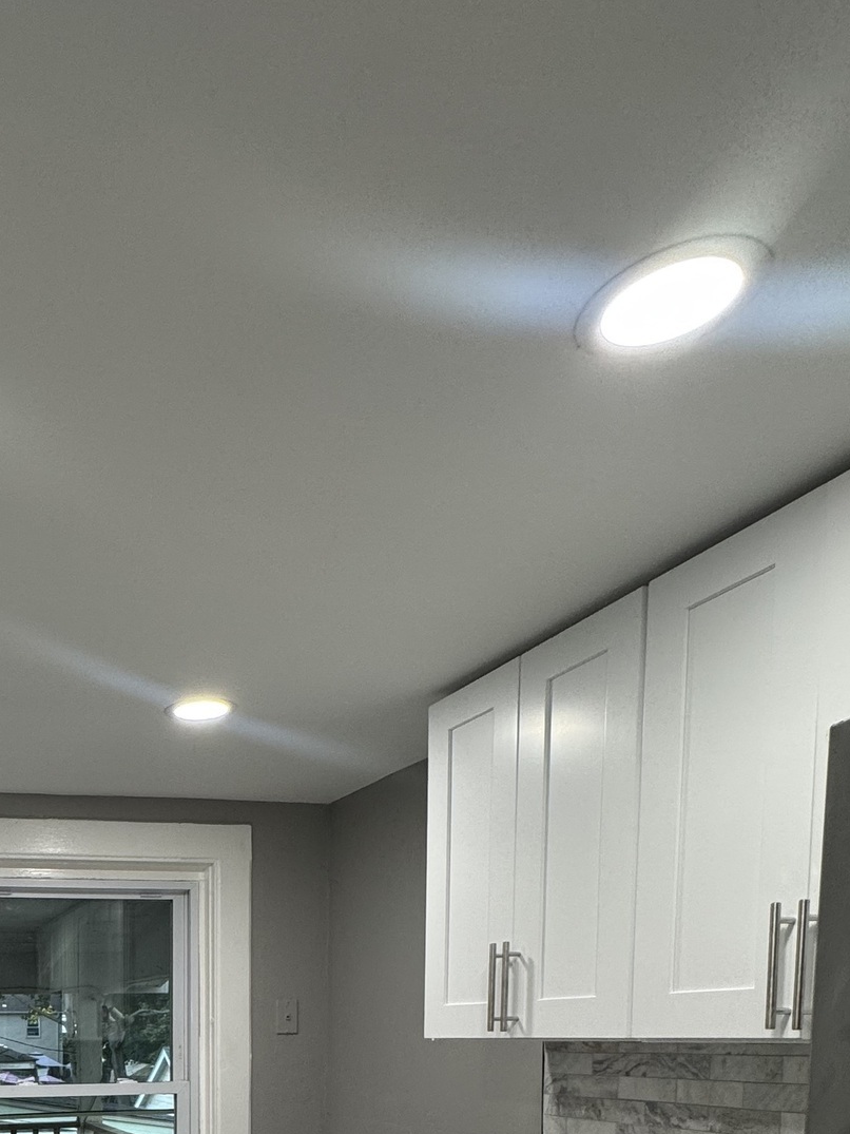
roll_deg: +1.1
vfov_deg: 49.8
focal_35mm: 30
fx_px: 982
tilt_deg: -4.7
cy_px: 1112
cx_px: 17
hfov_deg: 41.3
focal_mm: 2.22
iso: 160
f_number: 2.2
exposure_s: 1/120
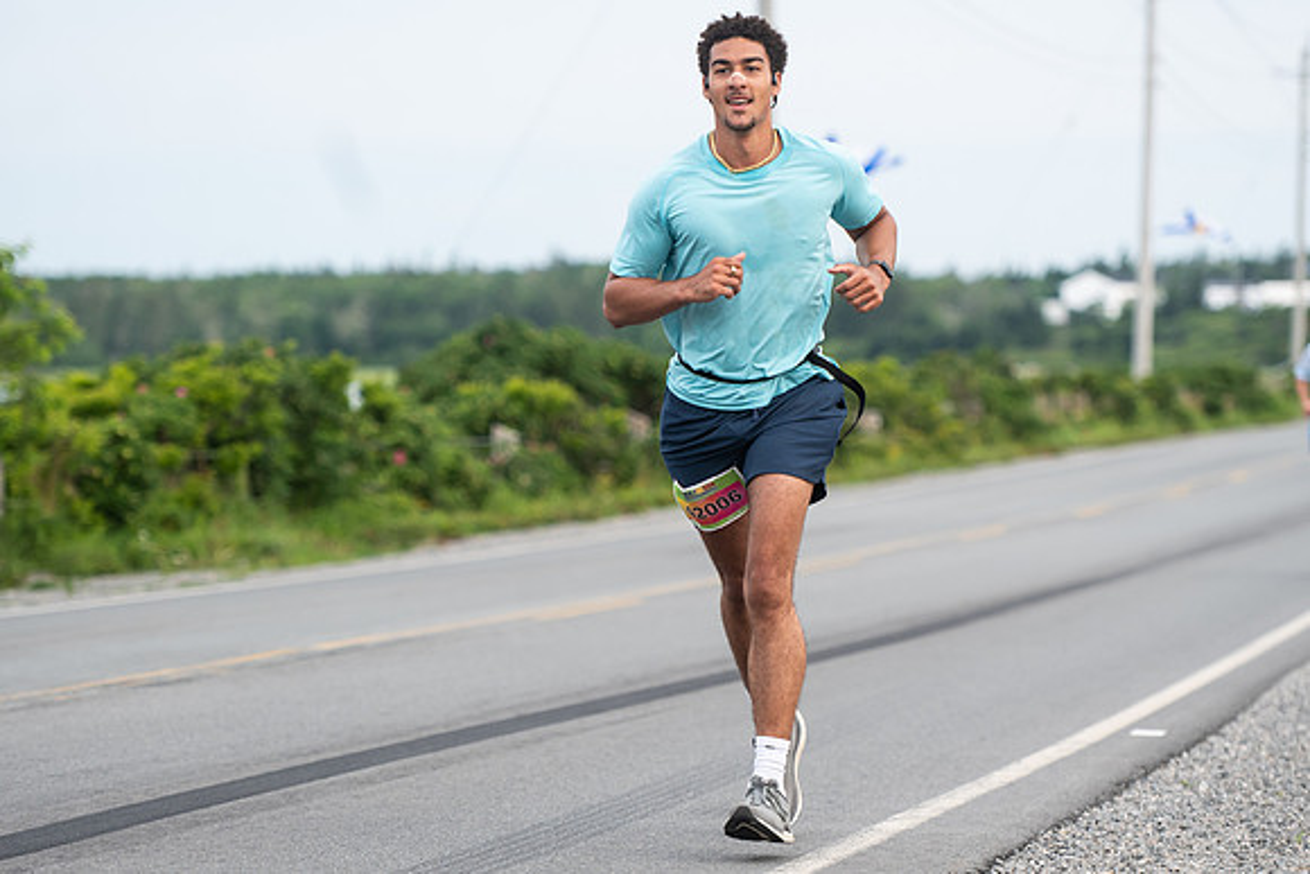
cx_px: 655
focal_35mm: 180
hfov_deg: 11.4
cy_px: 484
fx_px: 6536
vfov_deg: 7.7
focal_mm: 130
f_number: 4.5
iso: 500
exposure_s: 1/800
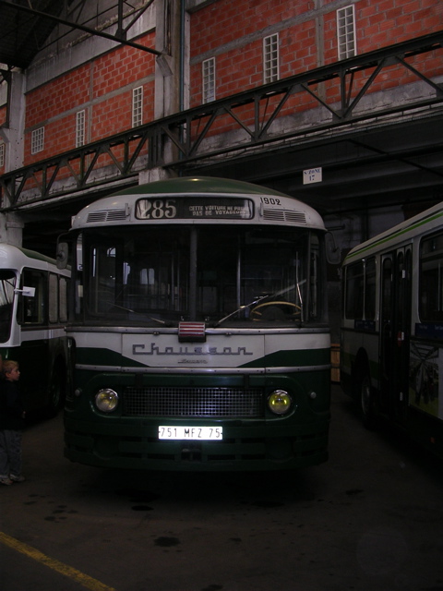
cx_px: 222
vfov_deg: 49.0
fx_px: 648
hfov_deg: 37.7
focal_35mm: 38
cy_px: 296
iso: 50
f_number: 2.8
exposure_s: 1/60.1
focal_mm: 5.8
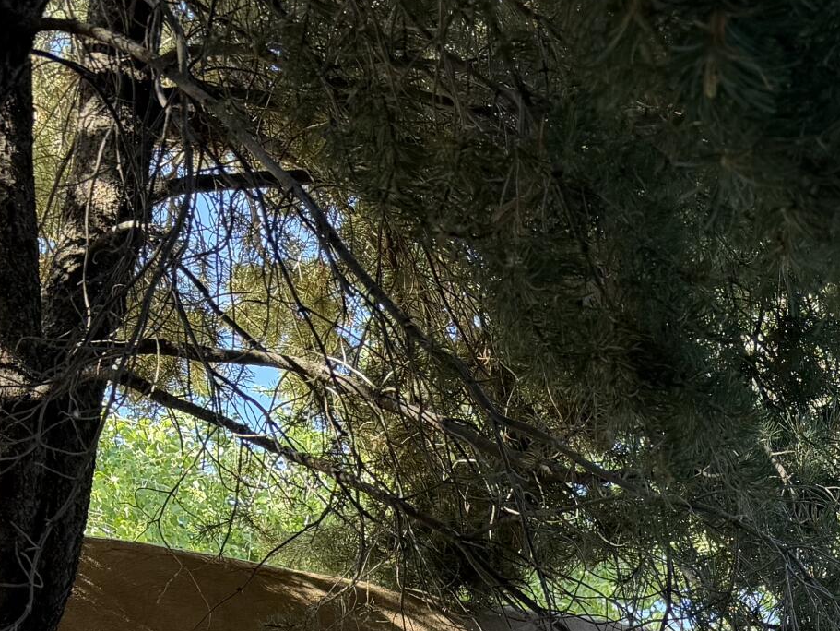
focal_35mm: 79
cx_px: 913
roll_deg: -0.1
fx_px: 1918
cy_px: 1010
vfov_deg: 16.6
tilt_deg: +5.2
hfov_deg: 23.3
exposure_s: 1/176
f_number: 1.78
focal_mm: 6.76
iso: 80
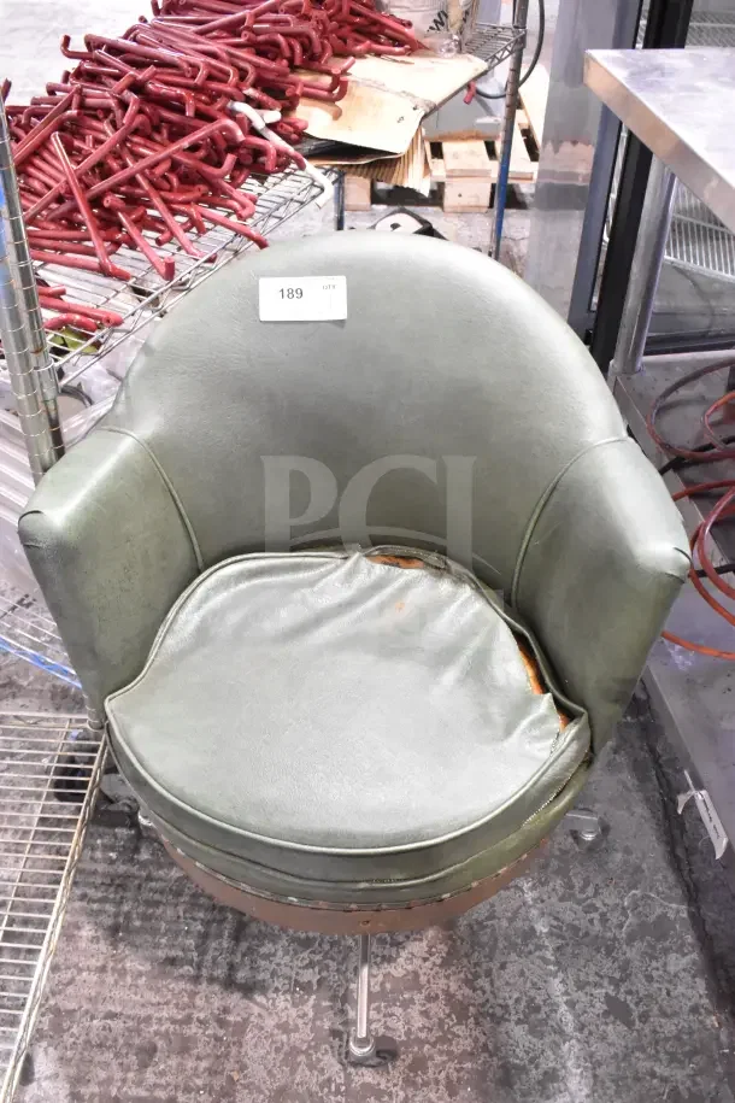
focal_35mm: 33
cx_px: 368
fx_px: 1011
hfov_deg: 40.0
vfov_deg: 57.2
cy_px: 552
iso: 6400
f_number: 6.3
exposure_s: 1/160
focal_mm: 22
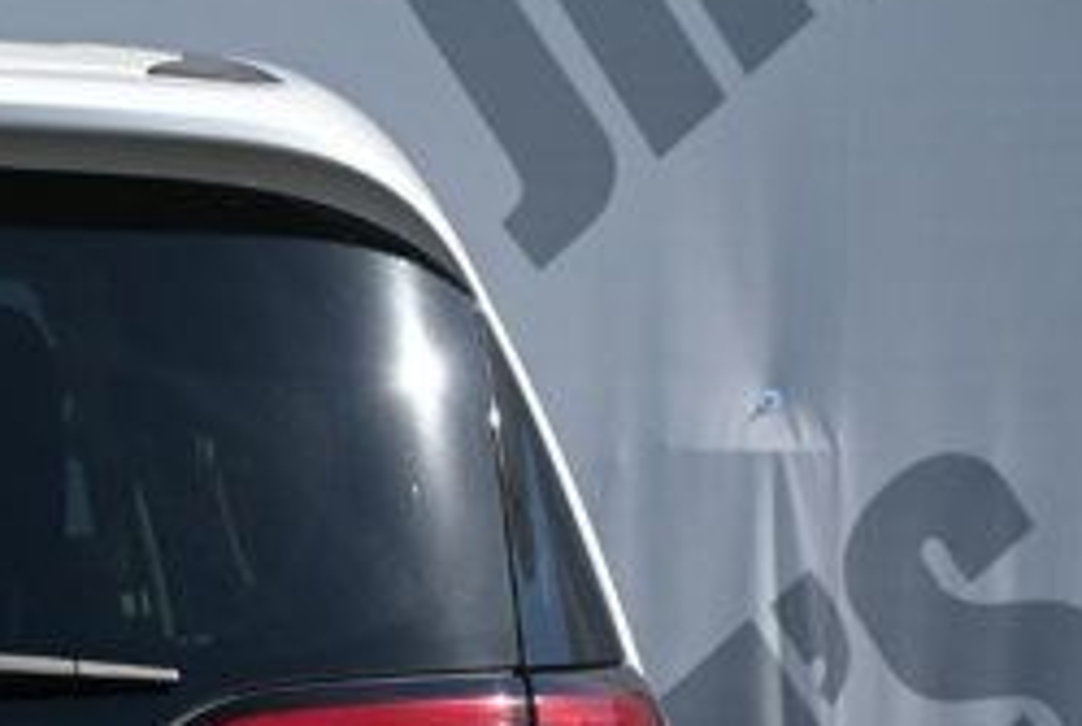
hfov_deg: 8.6
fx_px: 7046
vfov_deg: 5.9
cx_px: -439
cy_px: 900
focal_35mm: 234
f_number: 5.6
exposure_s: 1/250
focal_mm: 38
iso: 100
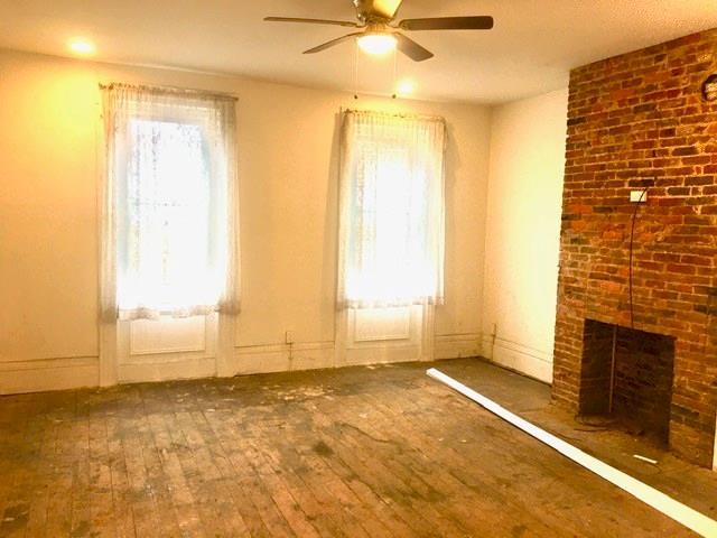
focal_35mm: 29
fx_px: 601
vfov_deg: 48.2
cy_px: 269
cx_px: 358
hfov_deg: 61.7
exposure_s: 1/30
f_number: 2.2
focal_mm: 4.15
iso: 32
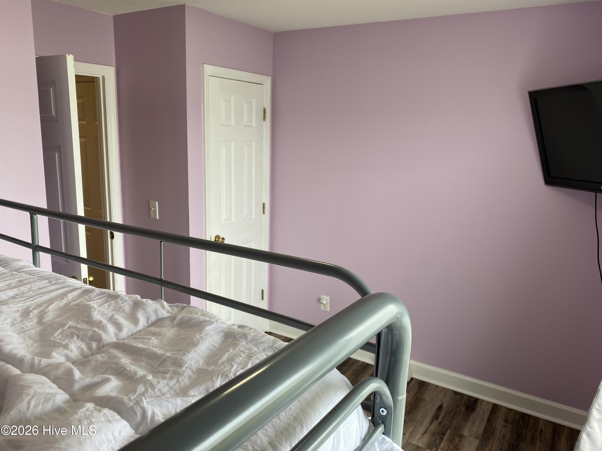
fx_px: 452
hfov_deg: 67.3
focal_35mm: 26
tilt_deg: -12.3
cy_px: 226
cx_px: 301
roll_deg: -1.6
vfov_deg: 53.1
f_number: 1.8
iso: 50
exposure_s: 1/121
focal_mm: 4.25
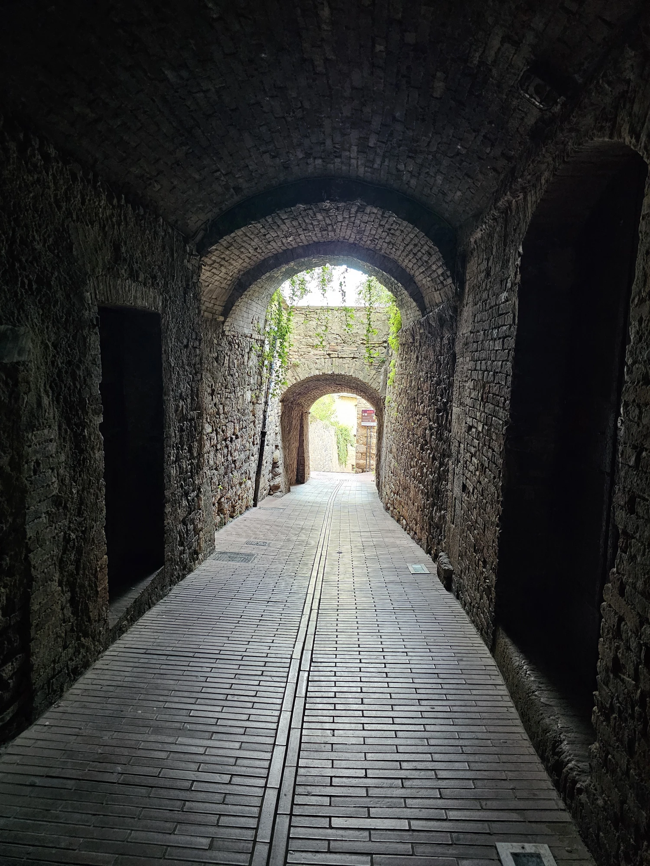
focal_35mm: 23
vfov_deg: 73.9
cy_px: 433
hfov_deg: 58.9
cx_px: 325
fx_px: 576
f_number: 1.7
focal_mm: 6.3
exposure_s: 1/100
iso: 1000
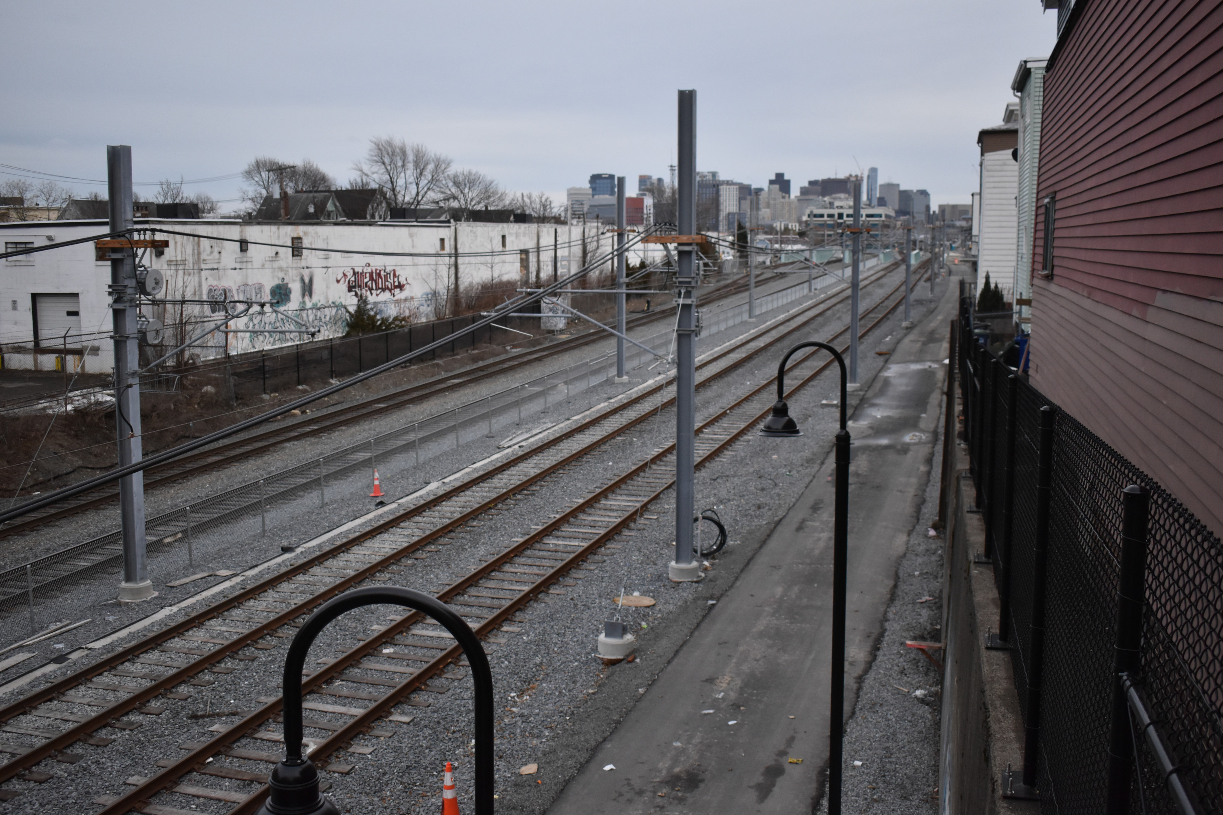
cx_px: 612
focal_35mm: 36
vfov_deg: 36.9
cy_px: 408
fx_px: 1223
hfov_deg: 53.1
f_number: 4
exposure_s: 1/4000
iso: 1250
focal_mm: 24
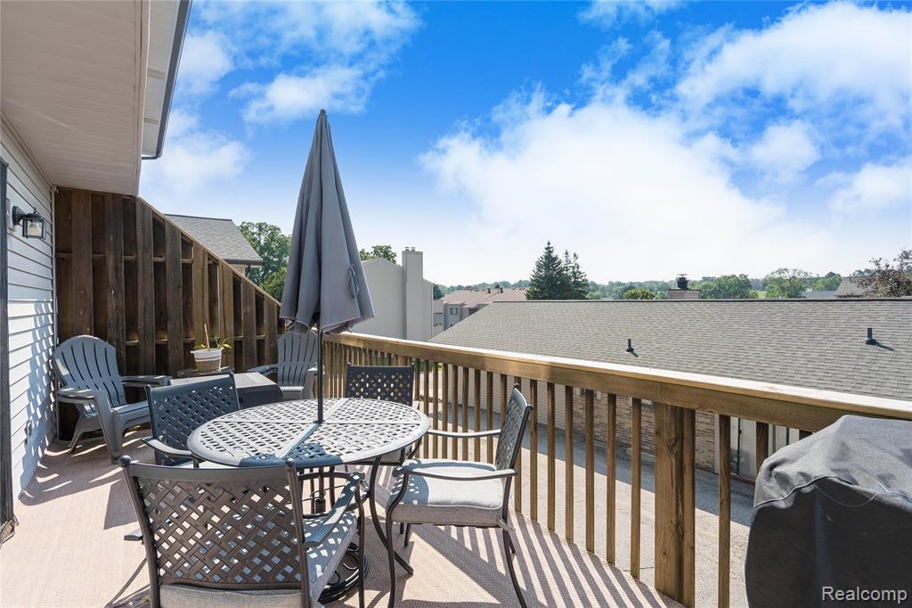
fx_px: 405
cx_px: 456
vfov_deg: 73.7
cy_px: 304
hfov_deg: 96.8
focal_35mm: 16
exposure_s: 1/400
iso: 200
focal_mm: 16
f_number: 7.1
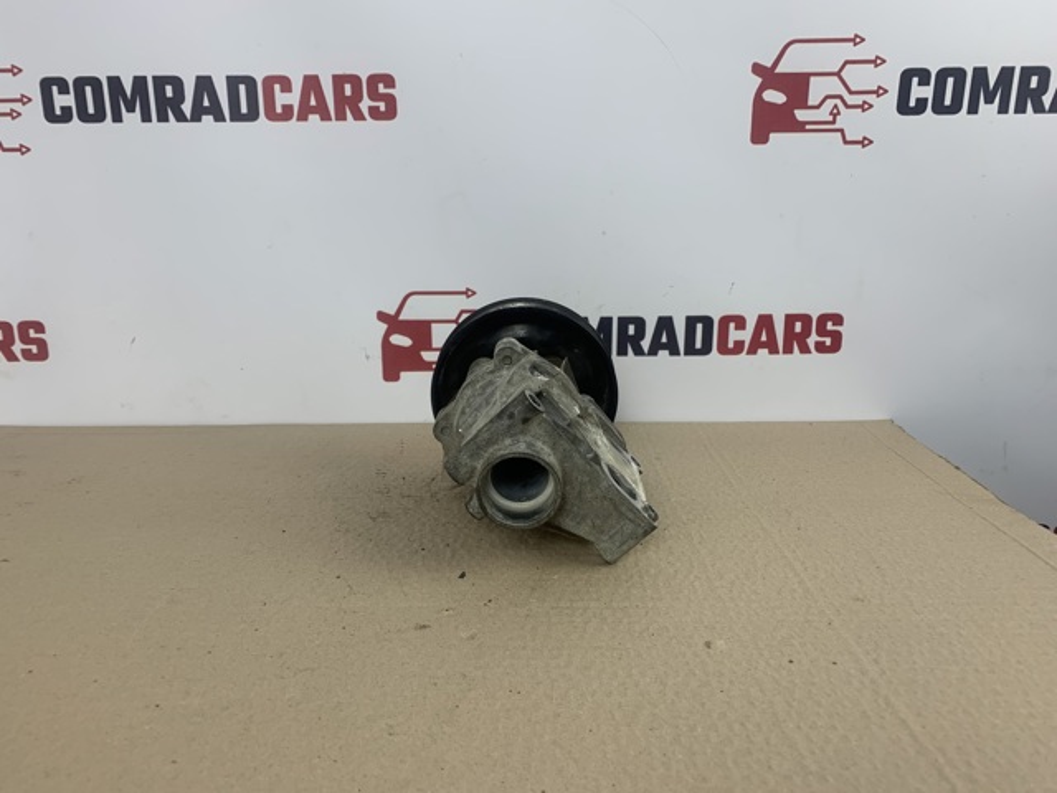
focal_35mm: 26
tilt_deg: -13.0
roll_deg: +0.4
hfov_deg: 67.3
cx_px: 528
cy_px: 396
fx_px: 794
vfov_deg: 53.1
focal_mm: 4.25
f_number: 1.8
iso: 32
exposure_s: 1/122
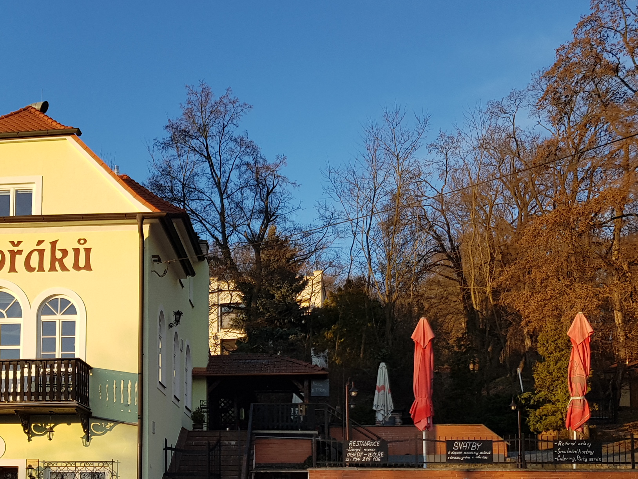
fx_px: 848
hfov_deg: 40.5
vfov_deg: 30.4
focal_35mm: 46
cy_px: 409
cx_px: 188
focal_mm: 4.2
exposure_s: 1/918
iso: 40
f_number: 1.7
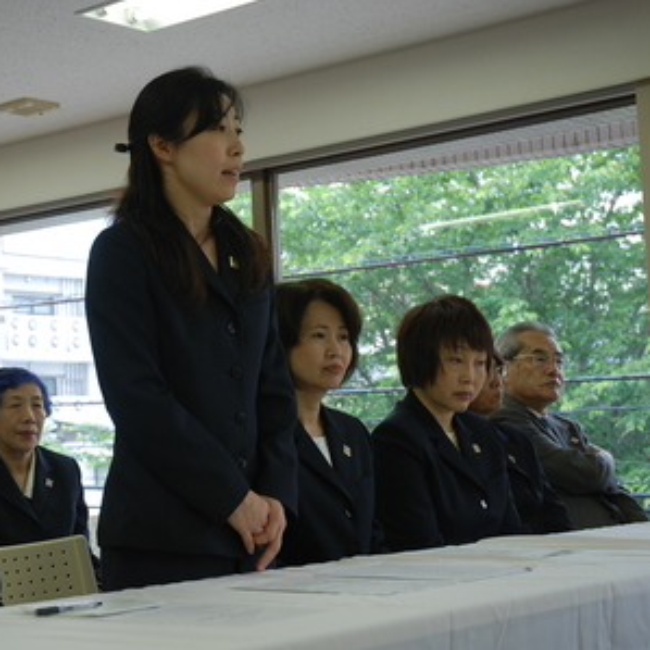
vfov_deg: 23.7
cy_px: 325
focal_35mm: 73
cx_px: 163
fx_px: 1551
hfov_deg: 23.4
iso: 200
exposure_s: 1/50
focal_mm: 38
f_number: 4.2
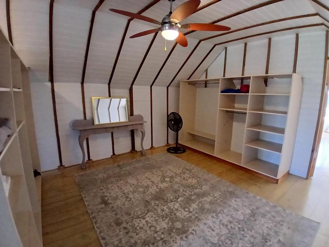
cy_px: 124
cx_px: 164
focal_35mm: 17
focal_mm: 1.4
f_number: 2.2
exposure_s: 1/25
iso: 320
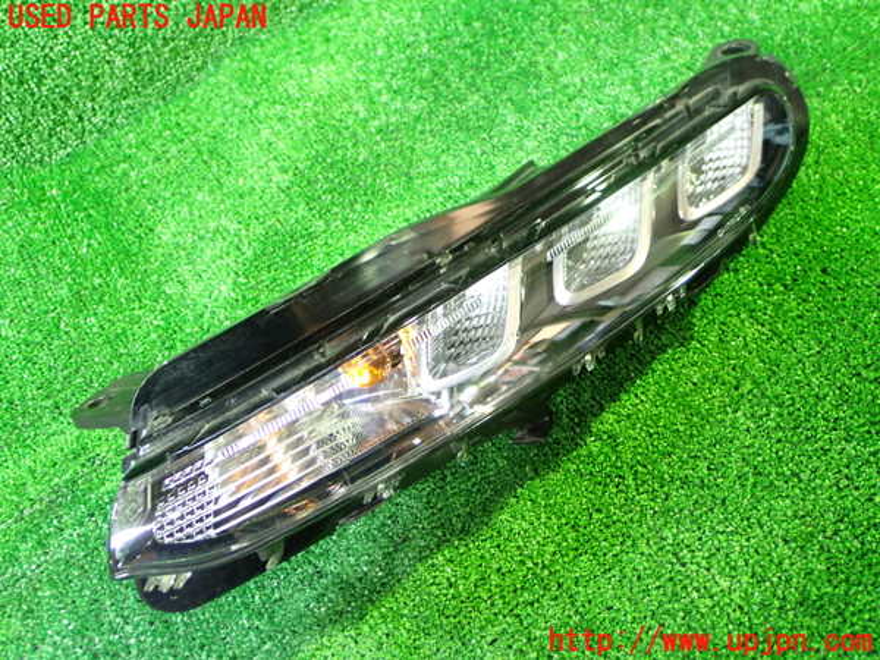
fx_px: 1042
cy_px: 330
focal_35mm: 41
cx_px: 440
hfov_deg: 45.8
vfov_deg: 35.1
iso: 800
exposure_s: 1/15
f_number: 2.8
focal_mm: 7.31
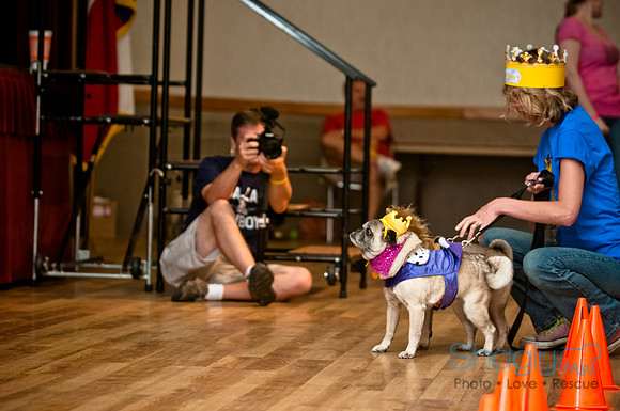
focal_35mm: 138
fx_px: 2373
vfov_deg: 9.9
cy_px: 206
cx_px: 310
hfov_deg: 14.9
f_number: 2.8
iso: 200
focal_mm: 92
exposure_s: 1/200
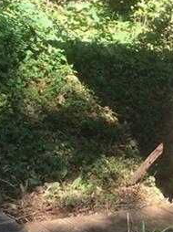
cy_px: 60
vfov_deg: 15.2
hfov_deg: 11.0
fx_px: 861
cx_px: 257
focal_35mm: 129
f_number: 2.4
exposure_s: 1/150
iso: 32
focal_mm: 3.3
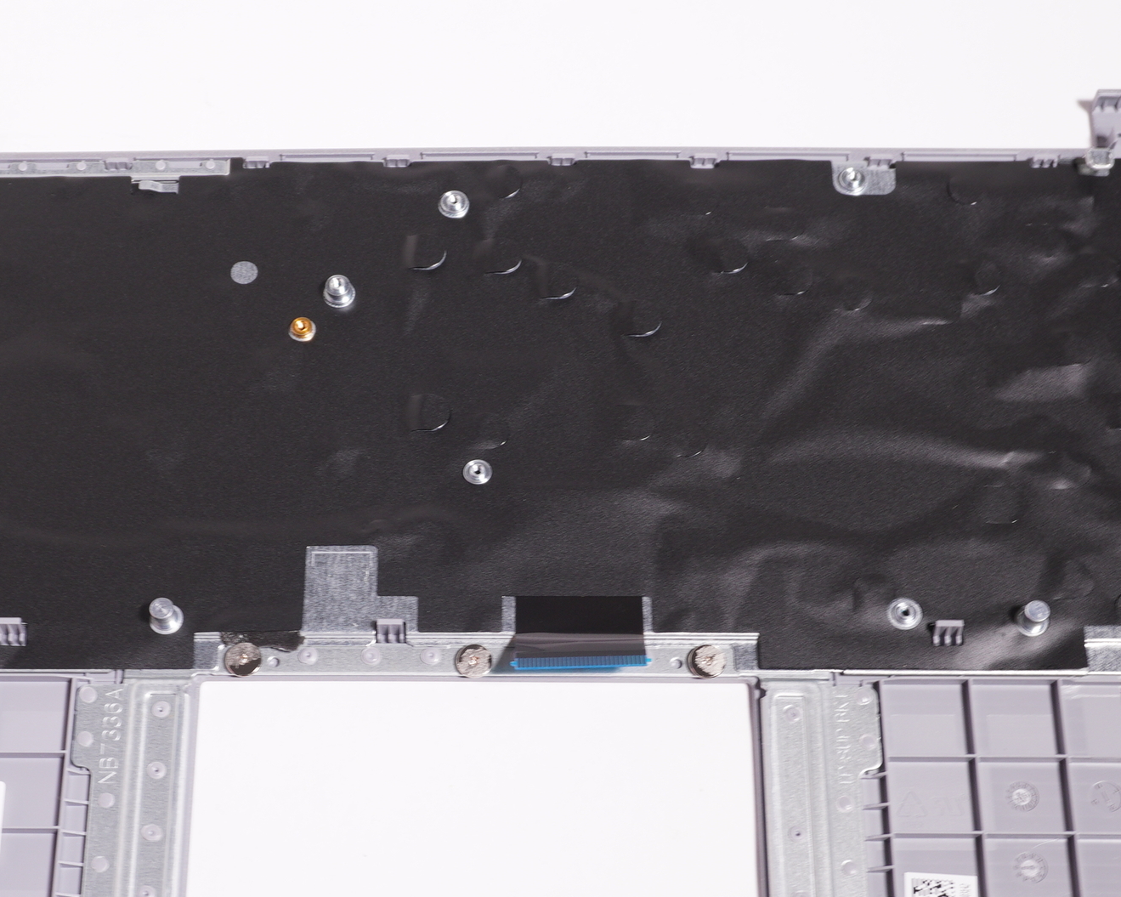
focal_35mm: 64
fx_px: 2123
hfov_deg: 29.5
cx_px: 453
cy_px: 555
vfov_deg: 23.8
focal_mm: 24
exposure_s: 1/13
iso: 125
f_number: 5.6
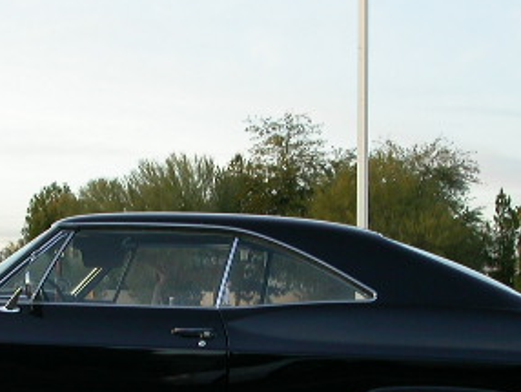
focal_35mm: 85
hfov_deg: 23.0
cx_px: 200
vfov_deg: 17.3
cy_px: 281
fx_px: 1280
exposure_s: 1/63.5
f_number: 3.3
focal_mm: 7.85
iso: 100
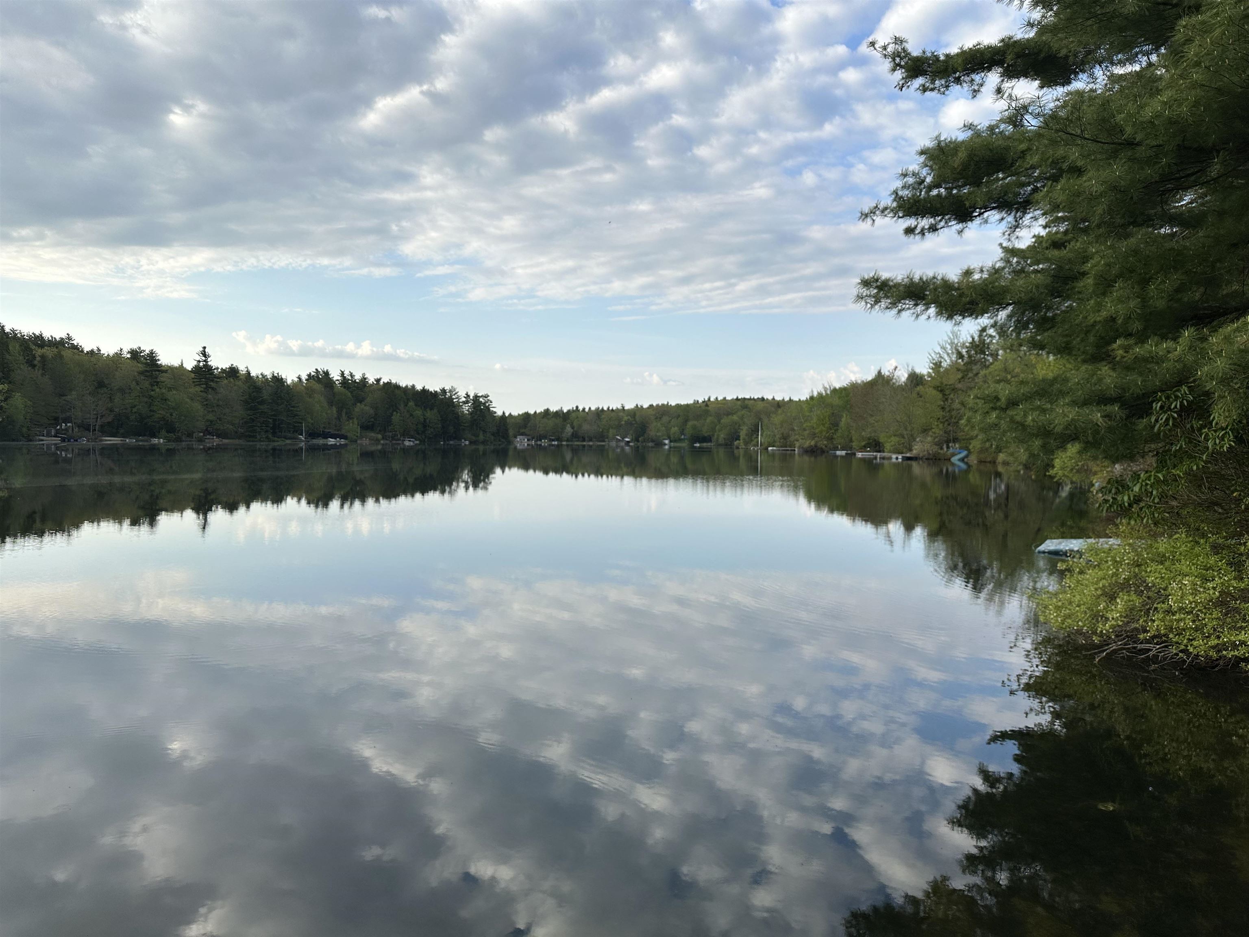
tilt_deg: -0.3
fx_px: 866
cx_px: 624
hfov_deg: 71.6
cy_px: 468
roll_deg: -0.7
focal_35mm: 24
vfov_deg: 56.8
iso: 80
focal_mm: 6.86
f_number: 1.78
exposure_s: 1/2660
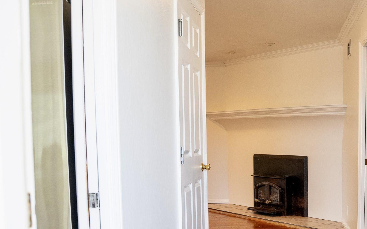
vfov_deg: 26.4
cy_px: 182
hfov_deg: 40.3
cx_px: 288
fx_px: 480
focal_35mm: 48
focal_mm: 24
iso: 800
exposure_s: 1/160
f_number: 4
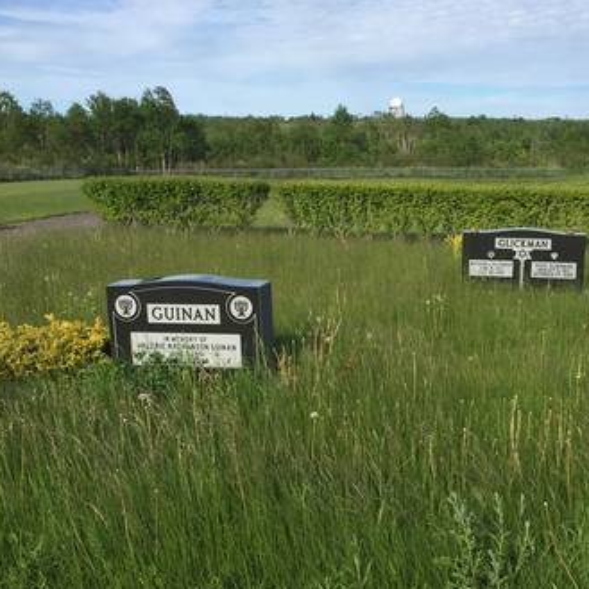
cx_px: 383
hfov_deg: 42.4
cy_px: 303
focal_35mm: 39
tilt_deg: -12.2
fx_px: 751
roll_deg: +0.6
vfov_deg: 42.8
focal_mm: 4.15
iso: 32
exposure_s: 1/1522
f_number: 2.2
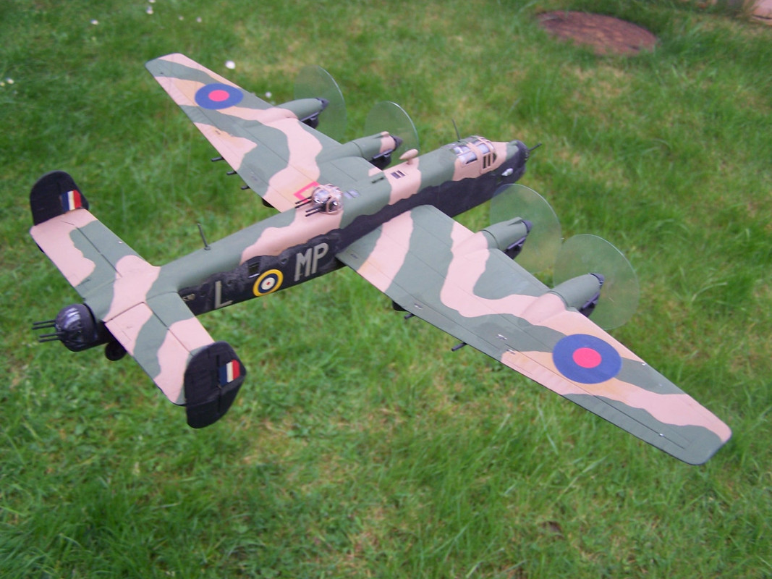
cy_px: 290
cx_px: 386
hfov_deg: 49.0
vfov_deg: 37.7
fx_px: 847
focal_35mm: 38
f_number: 2.8
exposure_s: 1/45
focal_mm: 6.3
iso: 80
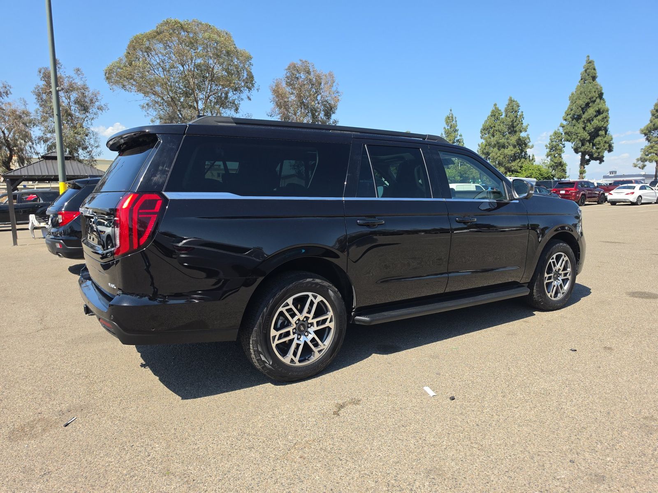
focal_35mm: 23
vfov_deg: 58.9
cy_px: 246
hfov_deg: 73.9
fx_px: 437
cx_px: 329
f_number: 1.4
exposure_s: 1/3100
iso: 63
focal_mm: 6.5
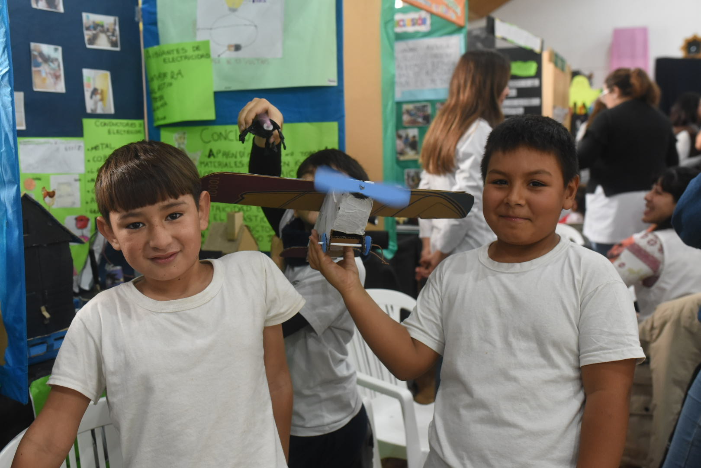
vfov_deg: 37.9
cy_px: 234
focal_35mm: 35
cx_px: 350
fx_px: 681
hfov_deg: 54.4
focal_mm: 35
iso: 3200
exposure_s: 1/100
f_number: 4.5
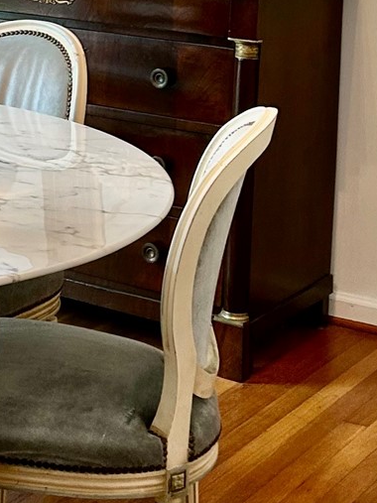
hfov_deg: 13.7
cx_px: -84
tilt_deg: -6.9
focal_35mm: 105
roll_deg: -0.4
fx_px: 1525
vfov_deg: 18.1
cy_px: -28
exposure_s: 1/60
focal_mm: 5.7
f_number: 1.5
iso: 100
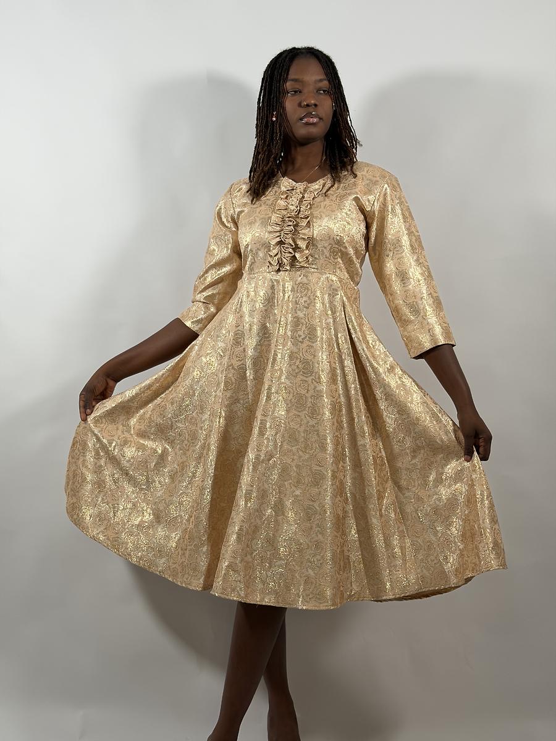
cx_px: 278
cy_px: 370
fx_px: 1028
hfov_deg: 30.3
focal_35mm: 48
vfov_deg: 39.7
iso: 50
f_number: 1.78
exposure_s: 1/100
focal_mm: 6.76
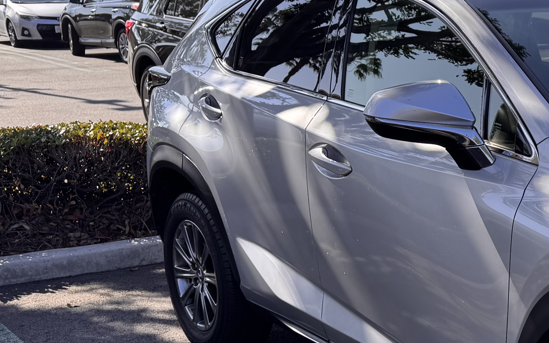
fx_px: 972
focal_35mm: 65
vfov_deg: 19.8
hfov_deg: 28.3
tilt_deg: -17.3
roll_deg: +0.6
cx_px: 621
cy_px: 268
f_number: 1.78
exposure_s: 1/1597
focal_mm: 6.76
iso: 80
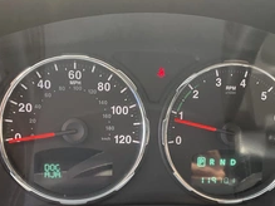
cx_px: 134
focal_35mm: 53
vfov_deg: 27.0
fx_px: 421
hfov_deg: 36.2
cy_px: 161
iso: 50
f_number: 1.8
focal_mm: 3
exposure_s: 1/122
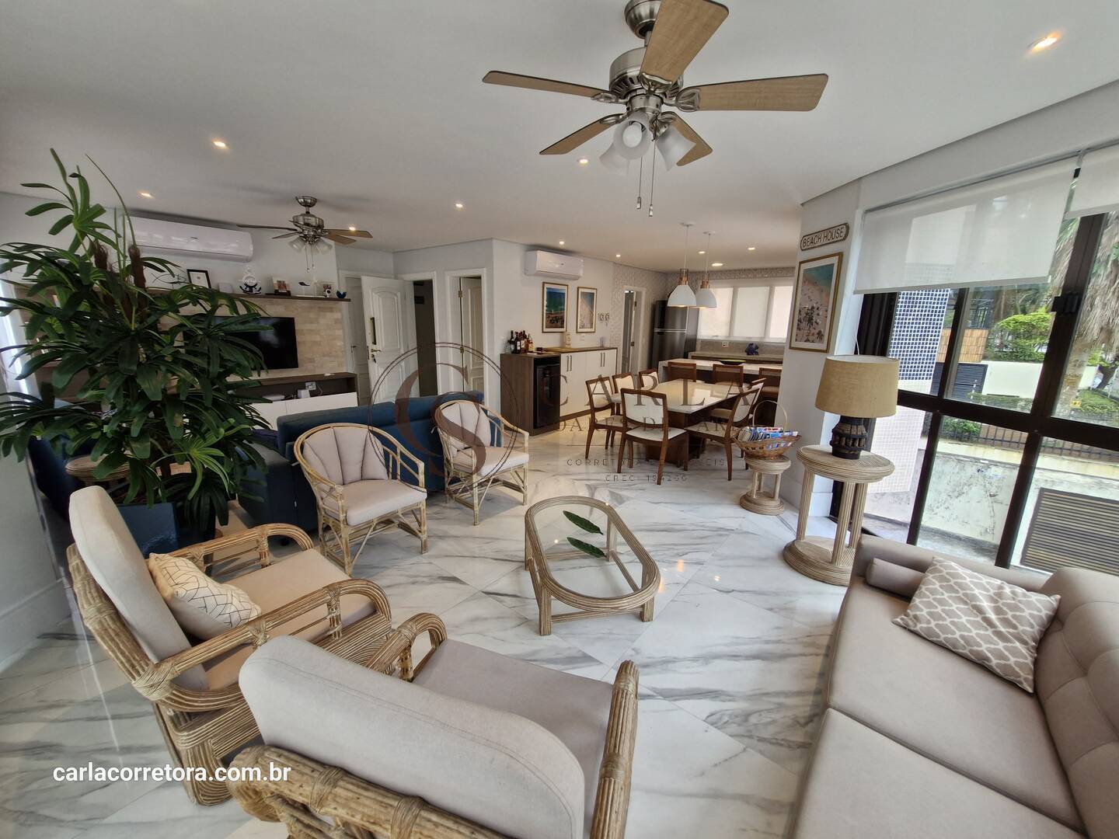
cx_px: 560
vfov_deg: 89.9
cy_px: 420
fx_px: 420
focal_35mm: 13
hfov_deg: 106.2
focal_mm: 1.74
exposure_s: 1/60
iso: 80
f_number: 2.2
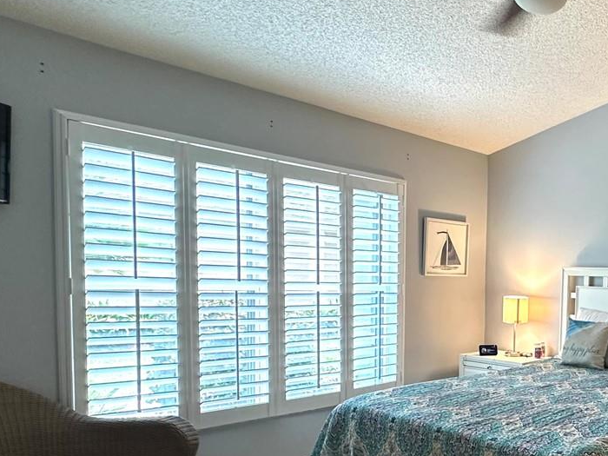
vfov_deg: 43.4
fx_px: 562
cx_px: 599
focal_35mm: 32
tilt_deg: -3.2
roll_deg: -2.4
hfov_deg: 47.7
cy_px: 314
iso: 320
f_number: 2.2
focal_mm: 2.22
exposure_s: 1/60
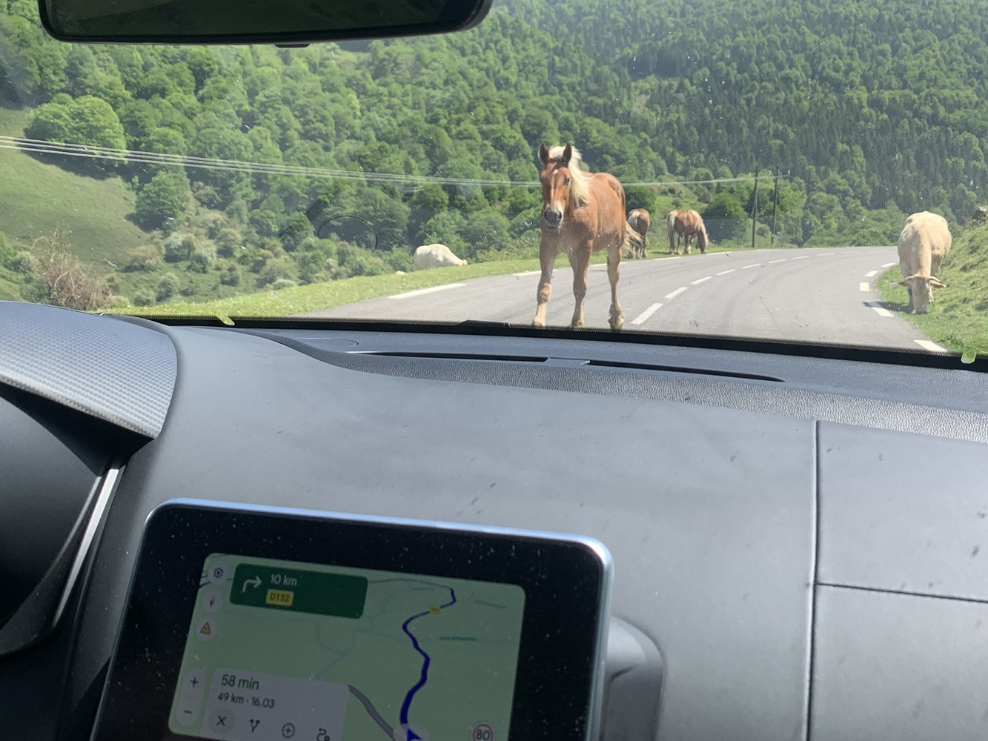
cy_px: 238
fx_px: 1113
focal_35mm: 39
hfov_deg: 47.8
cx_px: 534
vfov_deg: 36.4
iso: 25
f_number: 1.8
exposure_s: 1/1011
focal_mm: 4.25
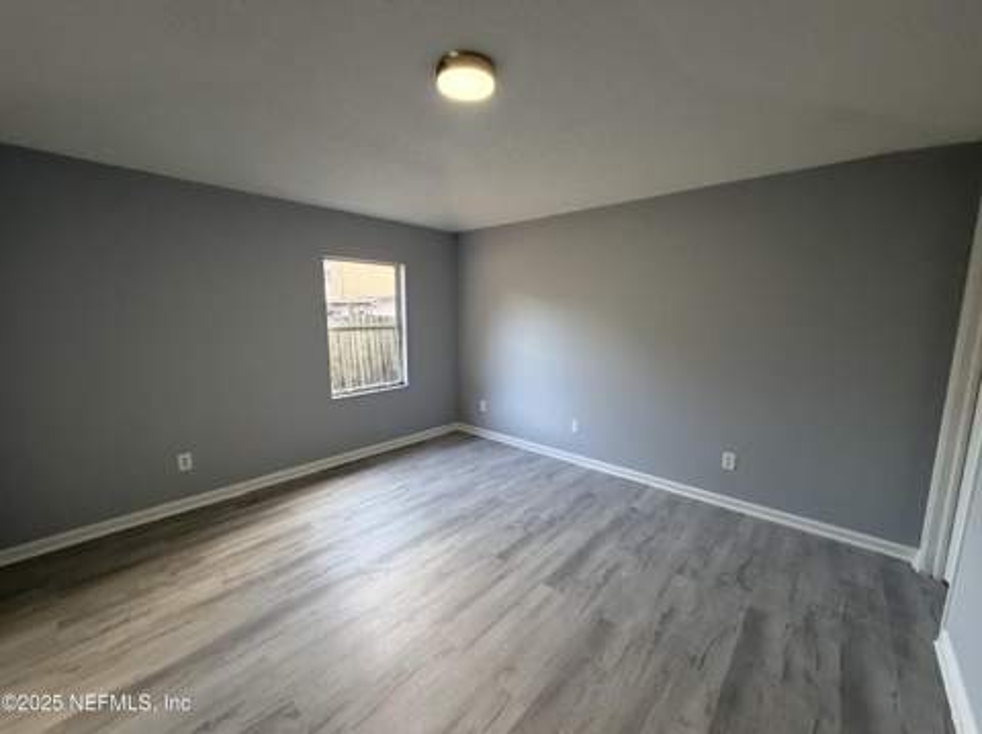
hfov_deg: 102.1
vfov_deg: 85.6
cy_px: 367
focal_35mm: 14
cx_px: 491
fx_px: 397
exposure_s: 1/120
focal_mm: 2.22
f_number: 2.2
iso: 320
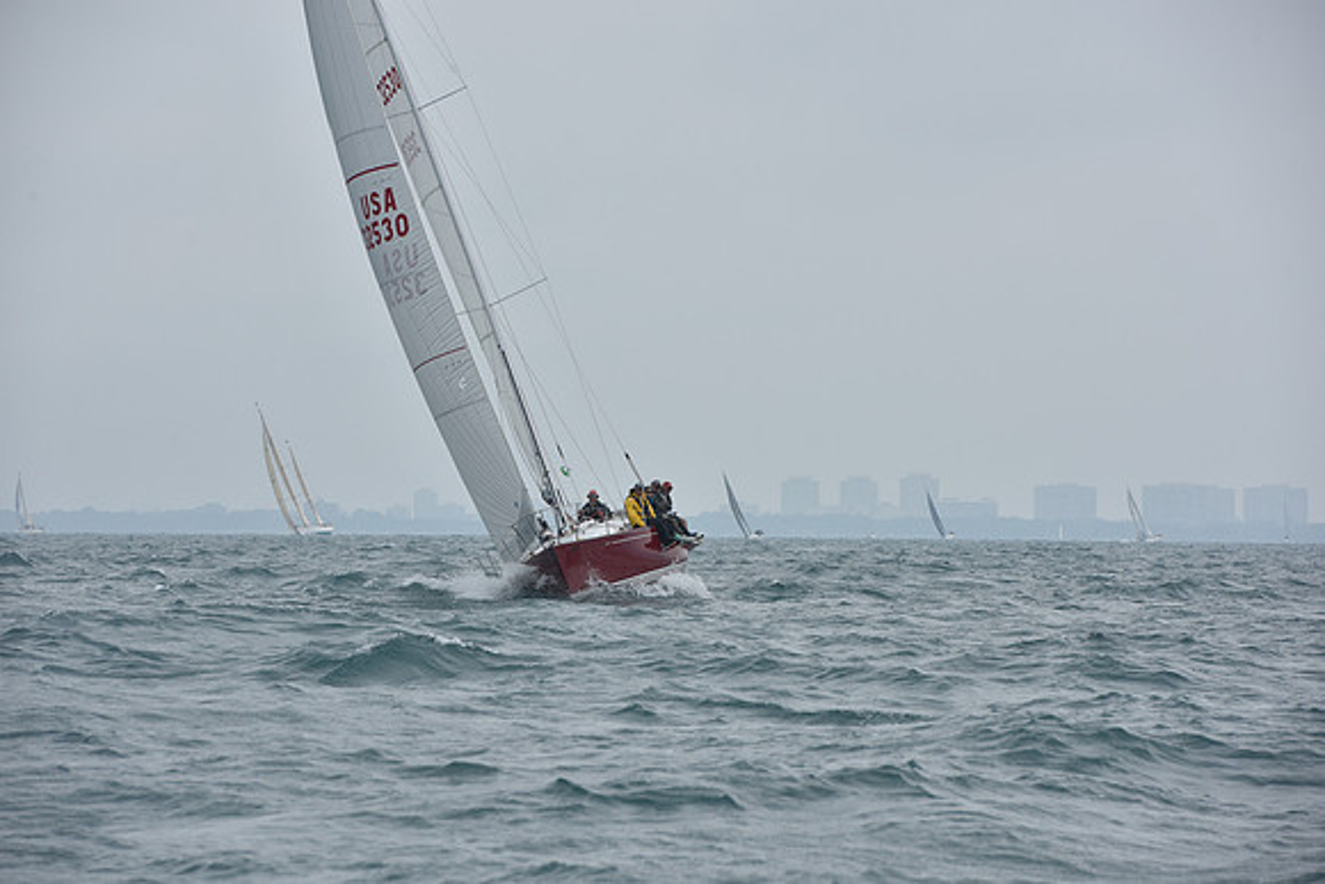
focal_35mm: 200
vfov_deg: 6.9
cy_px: 442
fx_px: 7362
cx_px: 662
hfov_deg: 10.3
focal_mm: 200
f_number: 10
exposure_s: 1/800
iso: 250
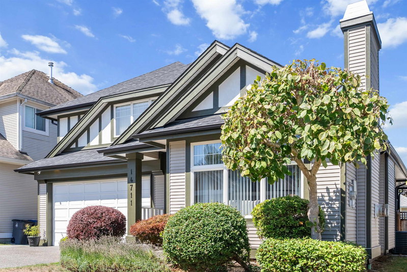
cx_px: 204
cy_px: 136
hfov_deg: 54.4
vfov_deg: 37.9
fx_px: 396
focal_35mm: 35
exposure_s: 1/160
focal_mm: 35
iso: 100
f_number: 9
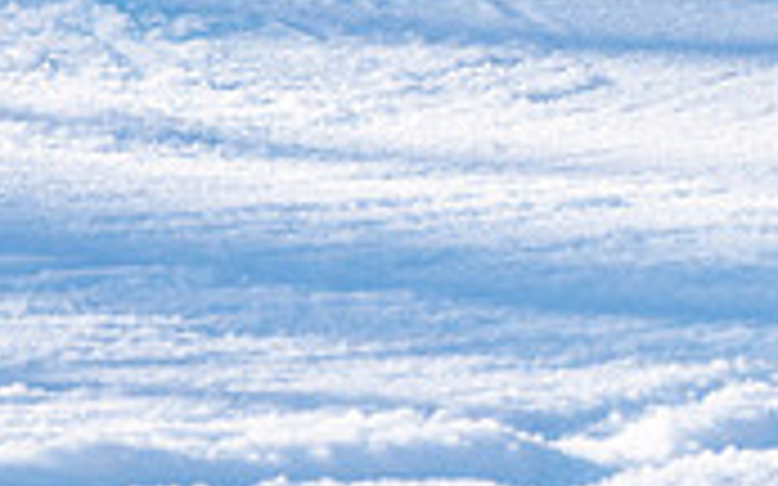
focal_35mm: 2526
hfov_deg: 0.8
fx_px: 53541
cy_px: -103
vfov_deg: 0.5
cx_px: 1392
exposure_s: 1/2000
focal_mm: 560
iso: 1250
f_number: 8
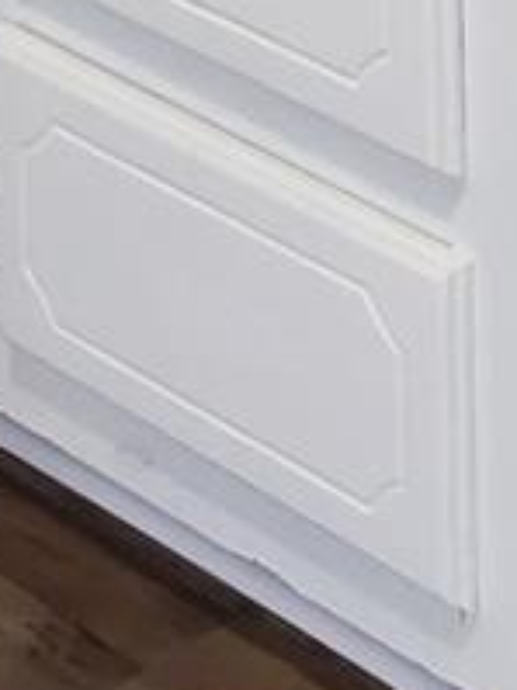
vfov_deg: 8.5
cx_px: -154
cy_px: -1373
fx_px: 3907
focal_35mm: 196
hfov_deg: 7.5
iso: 320
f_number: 1.5
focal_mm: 4.3
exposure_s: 1/60
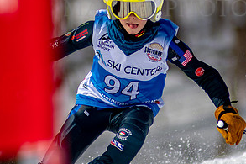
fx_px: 7471
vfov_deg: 1.3
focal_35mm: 1094
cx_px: 158
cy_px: 0
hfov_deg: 1.9
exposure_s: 1/6400
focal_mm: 300
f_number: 2.8
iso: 100
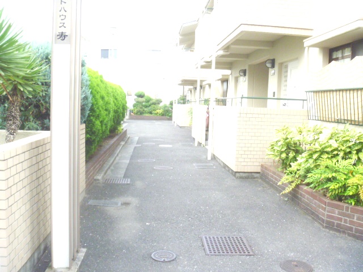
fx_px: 367
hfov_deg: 52.6
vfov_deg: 40.7
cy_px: 136
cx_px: 182
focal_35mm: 35
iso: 200
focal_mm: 6.3
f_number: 3.5
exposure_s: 1/125
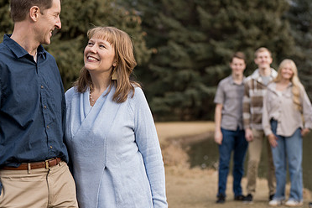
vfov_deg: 11.7
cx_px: 170
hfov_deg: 17.5
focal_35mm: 117
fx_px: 1014
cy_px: 115
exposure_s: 1/320
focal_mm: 75
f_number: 2.8
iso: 200
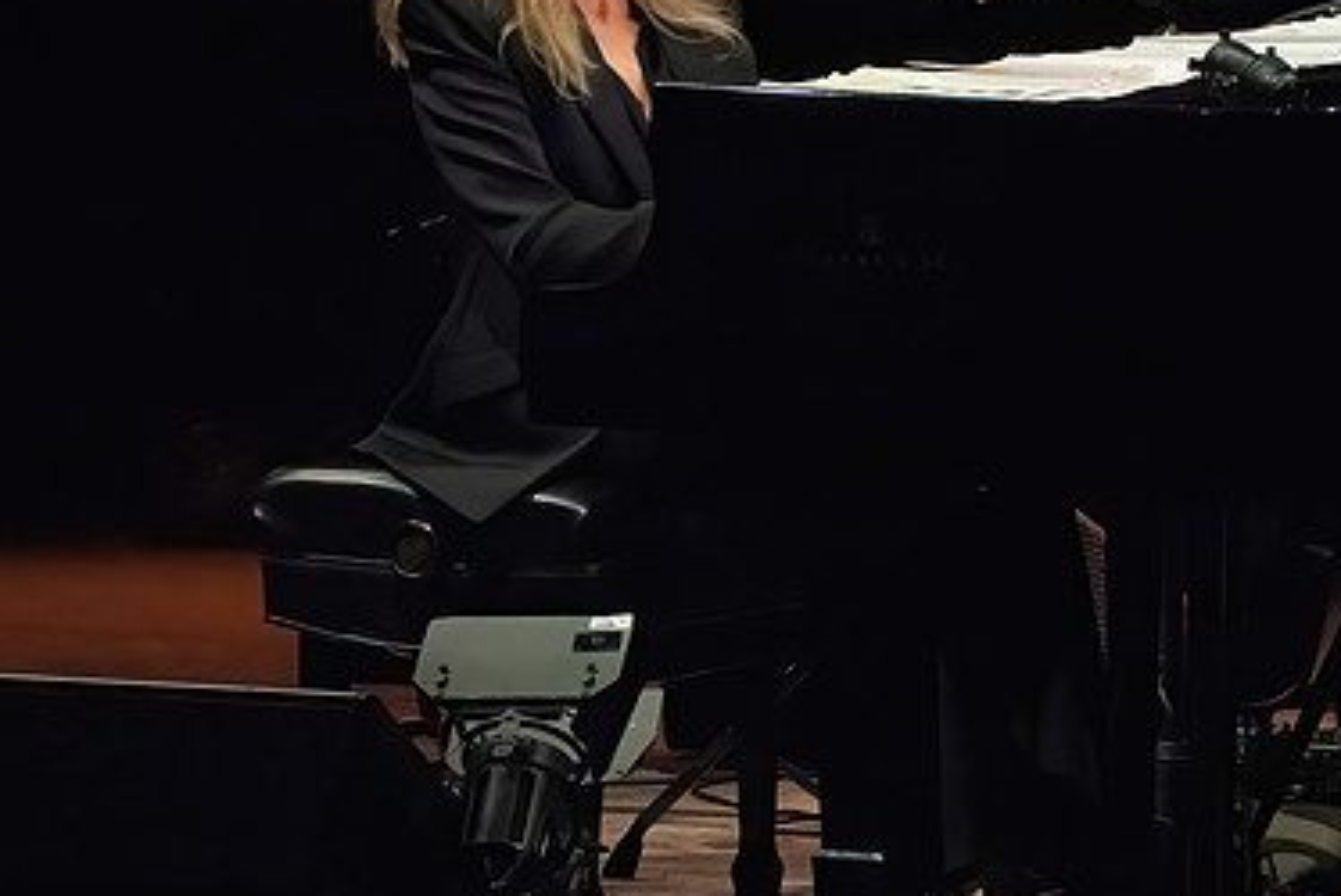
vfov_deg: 1.8
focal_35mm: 785
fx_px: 29263
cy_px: 424
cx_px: 1059
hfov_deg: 2.6
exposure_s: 1/320
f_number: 8
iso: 25600
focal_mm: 400
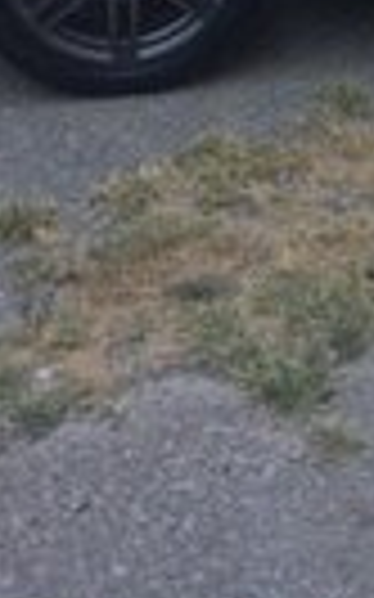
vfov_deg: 16.4
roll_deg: -0.1
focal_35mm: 115
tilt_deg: -12.9
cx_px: 536
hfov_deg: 11.0
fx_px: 1877
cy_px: -315
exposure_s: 1/533
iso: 32
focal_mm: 4.15
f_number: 2.2
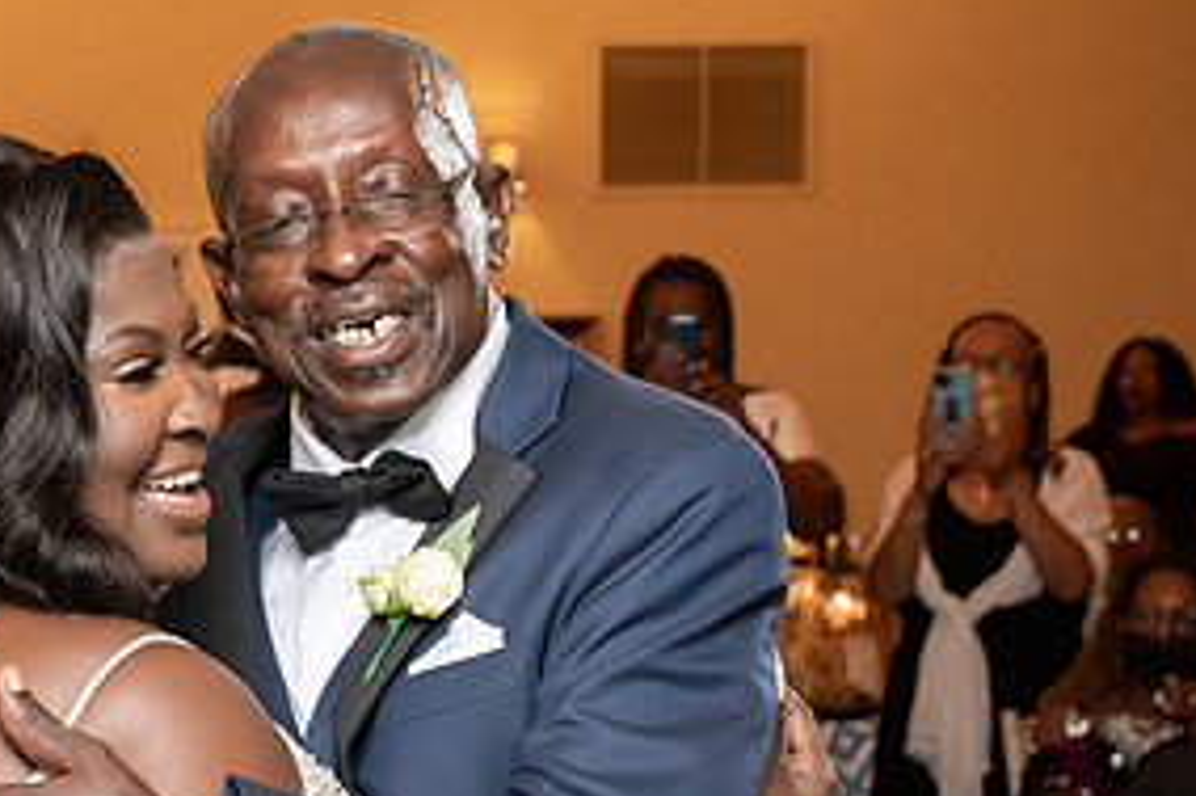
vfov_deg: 11.4
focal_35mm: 119
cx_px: 151
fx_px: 3951
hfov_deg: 17.0
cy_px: 671
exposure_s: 1/200
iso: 4000
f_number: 5.6
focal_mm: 55
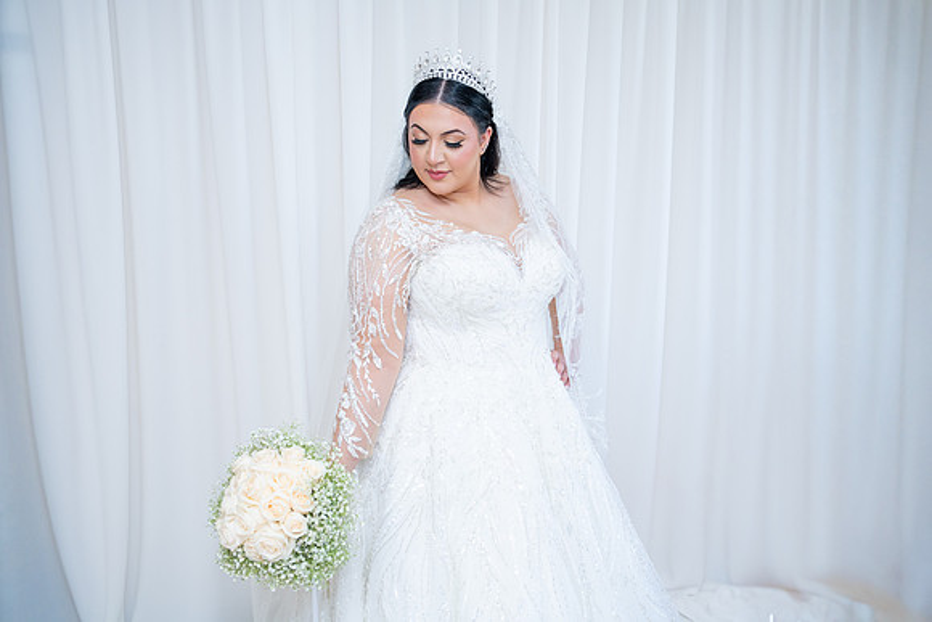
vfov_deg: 41.1
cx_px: 466
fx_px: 829
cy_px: 311
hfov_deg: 58.7
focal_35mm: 32
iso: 400
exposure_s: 1/250
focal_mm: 32
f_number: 4
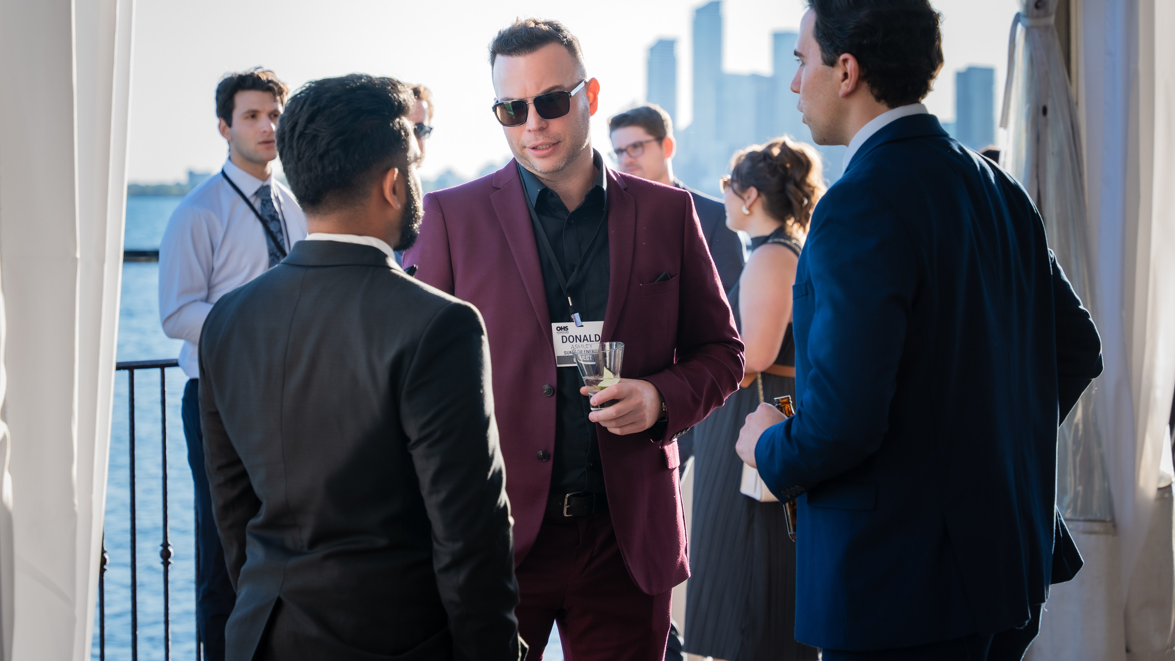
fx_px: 2648
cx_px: 530
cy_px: 234
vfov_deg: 14.2
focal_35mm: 85
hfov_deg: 25.0
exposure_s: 1/200
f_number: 4
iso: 100
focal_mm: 70
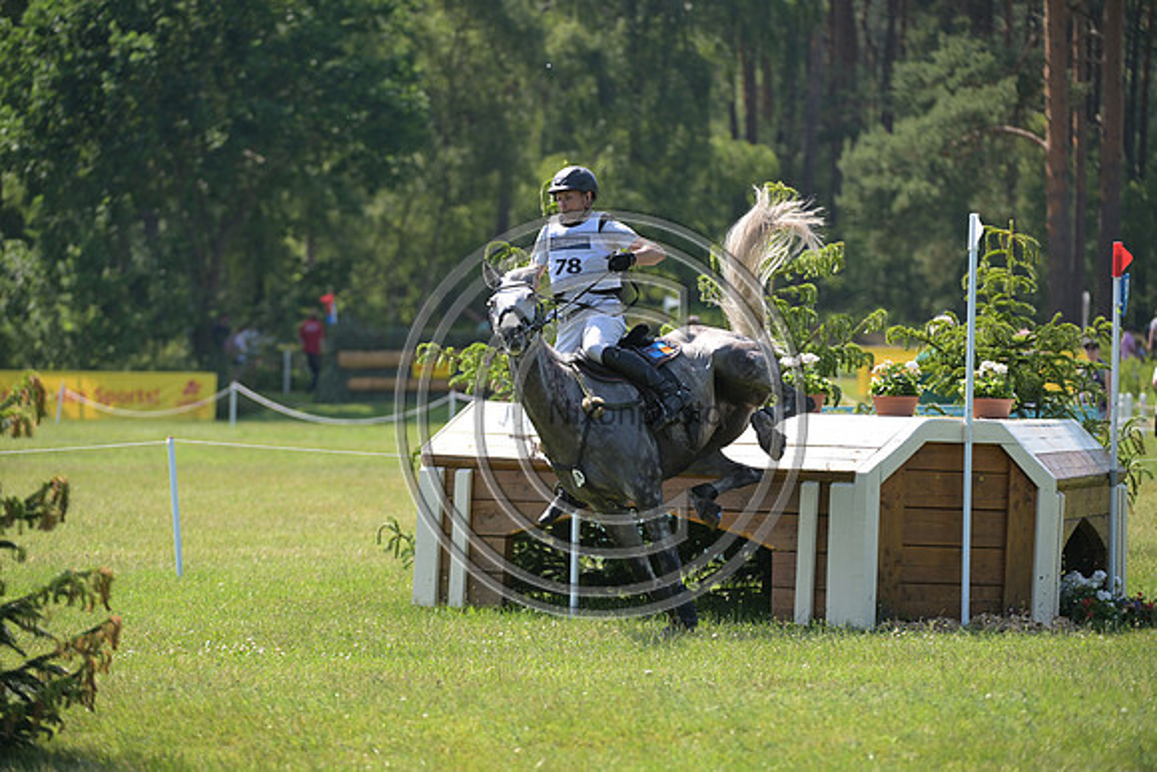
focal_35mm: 220
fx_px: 7072
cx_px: 578
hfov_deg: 9.4
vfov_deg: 6.2
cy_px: 386
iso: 450
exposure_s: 1/1250
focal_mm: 220
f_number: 5
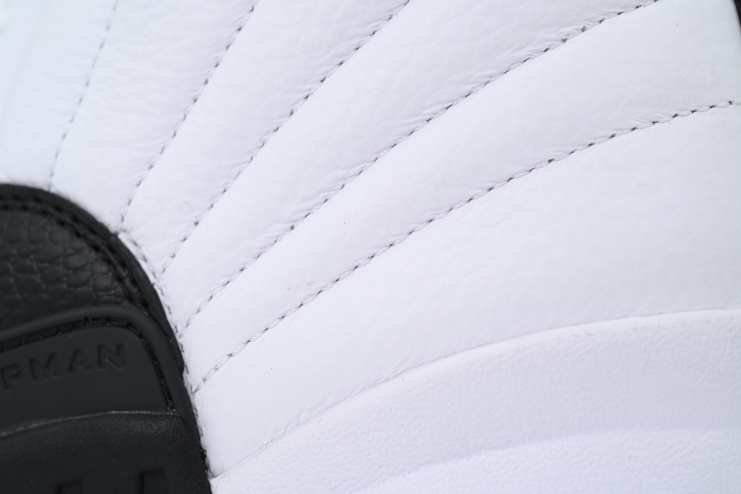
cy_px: 247
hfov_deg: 21.2
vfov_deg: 14.3
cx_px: 370
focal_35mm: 96
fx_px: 1976
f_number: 10
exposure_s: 1/100
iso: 400
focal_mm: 96
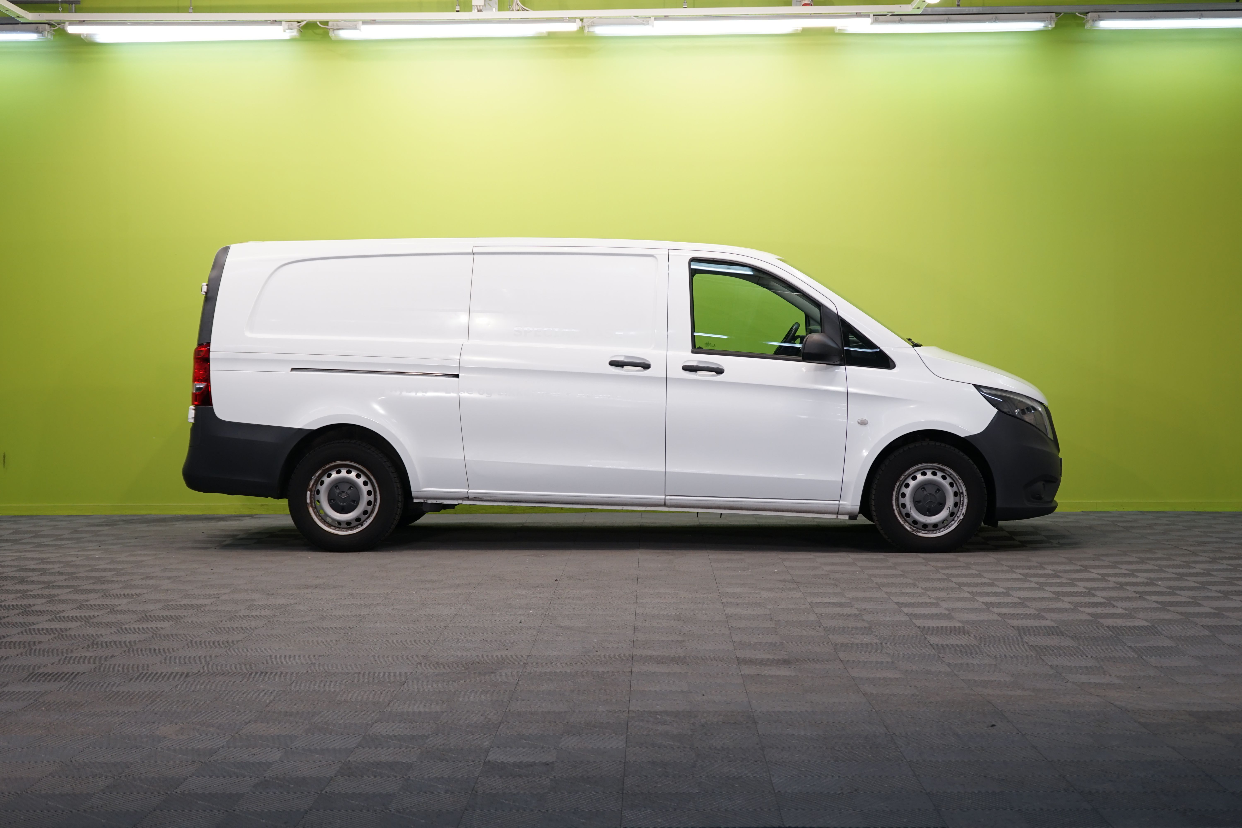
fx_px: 1897
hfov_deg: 36.2
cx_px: 621
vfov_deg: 24.6
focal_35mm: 55
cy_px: 414
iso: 400
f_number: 5.6
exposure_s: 1/40
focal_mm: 55
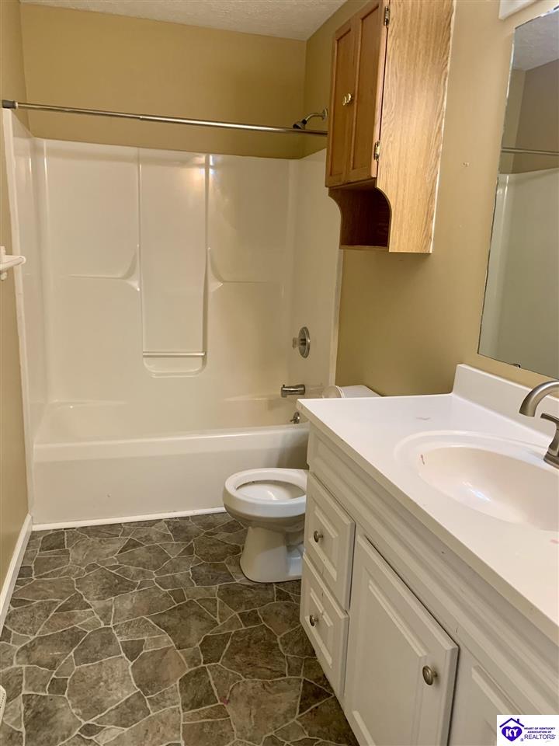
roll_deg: -2.1
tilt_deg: -11.3
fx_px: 560
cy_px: 373
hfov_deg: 53.1
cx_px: 280
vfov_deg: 67.3
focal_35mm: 26
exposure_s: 1/60
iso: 200
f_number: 1.8
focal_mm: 4.25
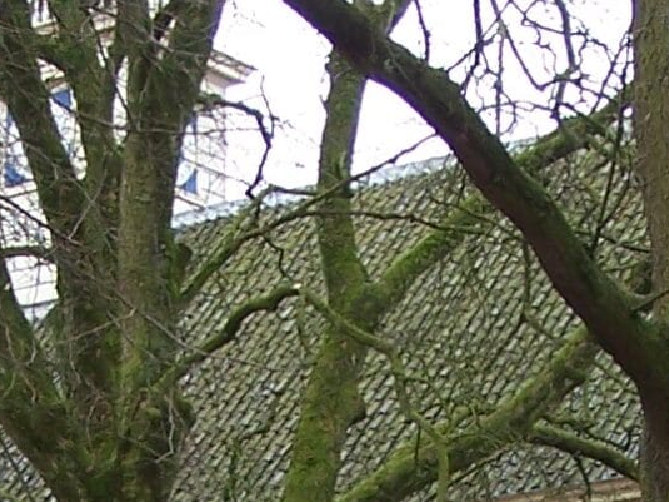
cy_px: 840
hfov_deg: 10.9
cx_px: 466
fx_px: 3517
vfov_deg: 7.9
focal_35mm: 182
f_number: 2.8
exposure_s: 1/125
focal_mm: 6.3
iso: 80
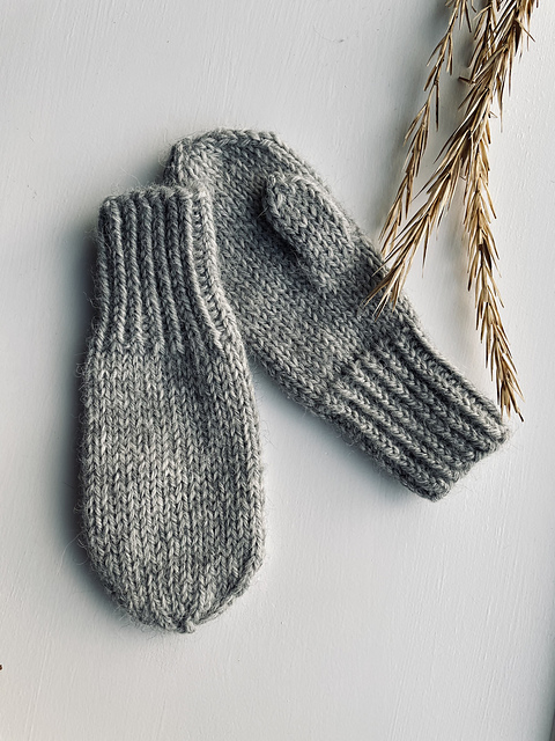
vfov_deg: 67.3
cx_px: 278
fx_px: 556
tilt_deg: -85.9
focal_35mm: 26
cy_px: 370
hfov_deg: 53.1
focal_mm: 4.2
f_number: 1.6
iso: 32
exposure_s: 1/121
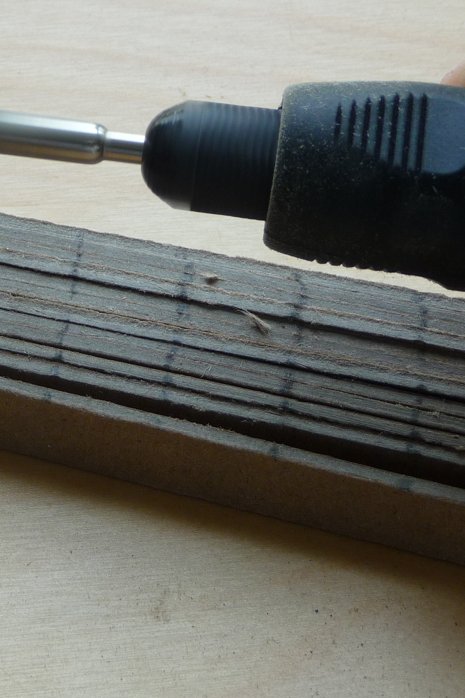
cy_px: 343
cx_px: -1
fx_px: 1976
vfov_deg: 20.0
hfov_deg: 13.2
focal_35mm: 102
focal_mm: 9.8
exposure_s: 1/80
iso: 100
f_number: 4.4
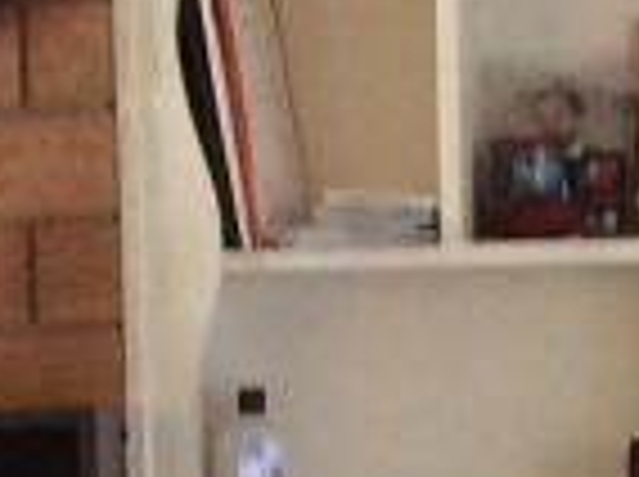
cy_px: 828
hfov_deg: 8.6
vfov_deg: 6.3
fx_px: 4257
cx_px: 50
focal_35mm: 231
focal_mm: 3.3
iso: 160
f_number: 2.4
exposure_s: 1/24
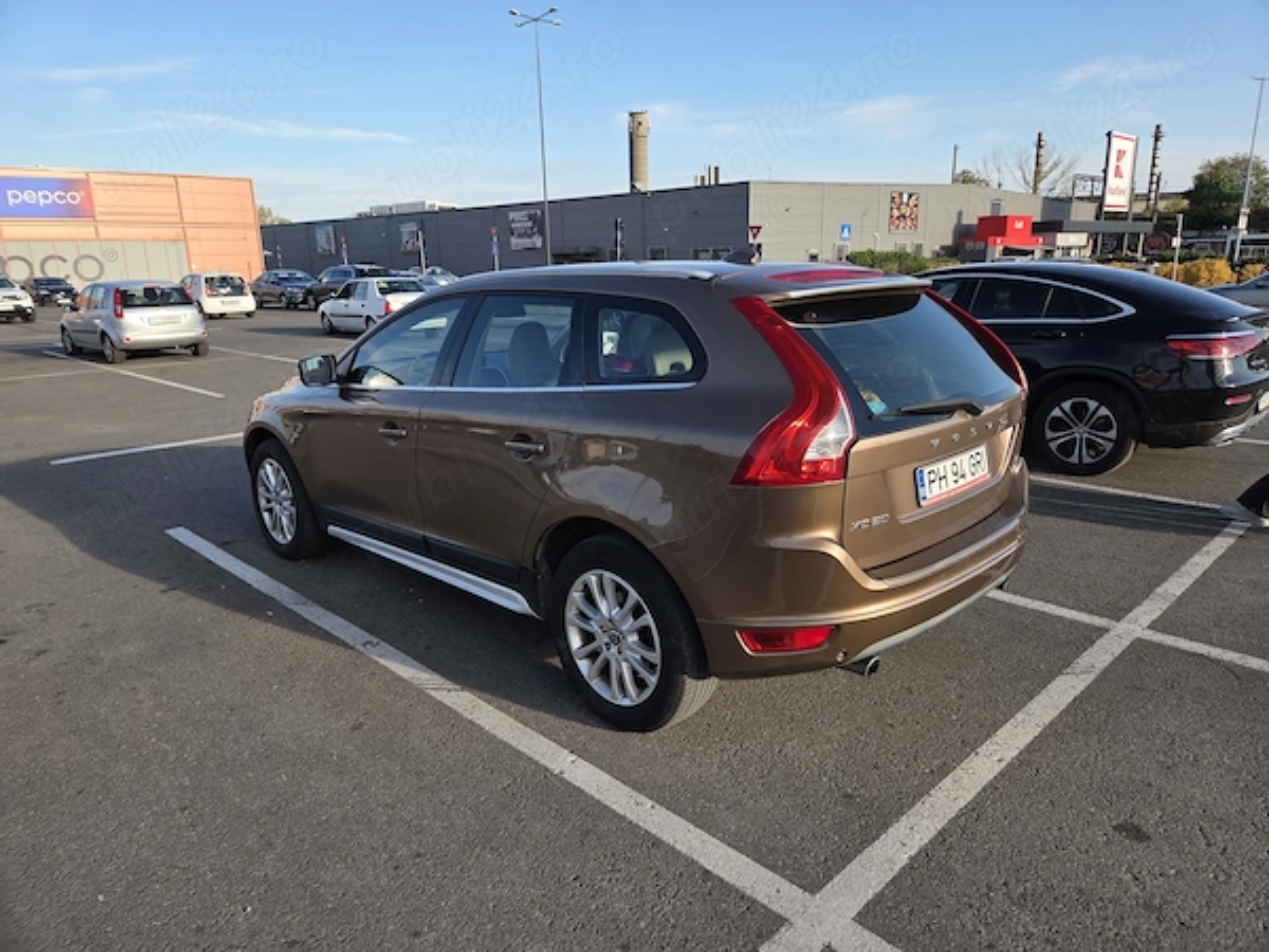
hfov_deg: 73.9
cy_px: 476
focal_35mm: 23
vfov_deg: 58.9
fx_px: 843
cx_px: 634
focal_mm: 5.4
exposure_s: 1/2128
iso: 80
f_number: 1.8
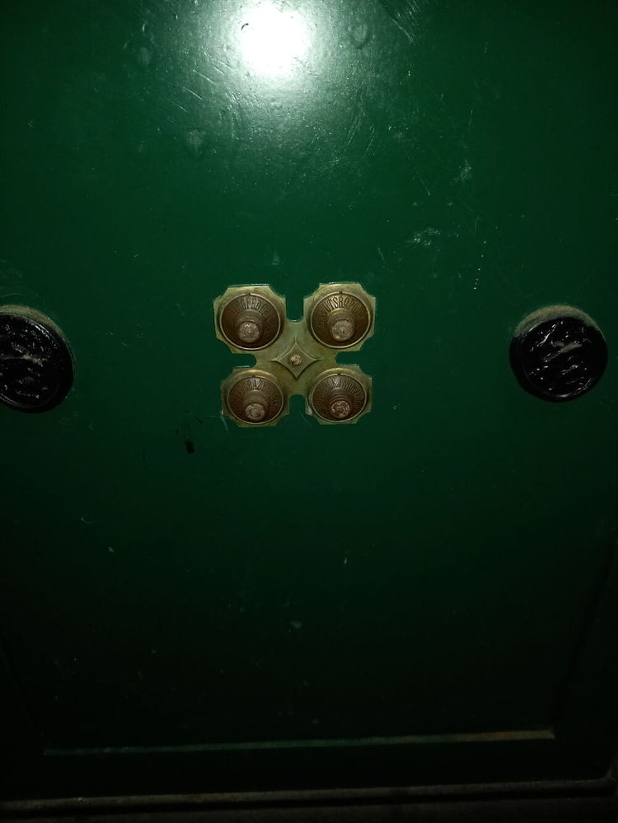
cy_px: 412
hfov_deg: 54.9
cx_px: 309
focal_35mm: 25
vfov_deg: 69.4
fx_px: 595
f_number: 2
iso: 200
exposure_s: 1/50
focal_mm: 4.6
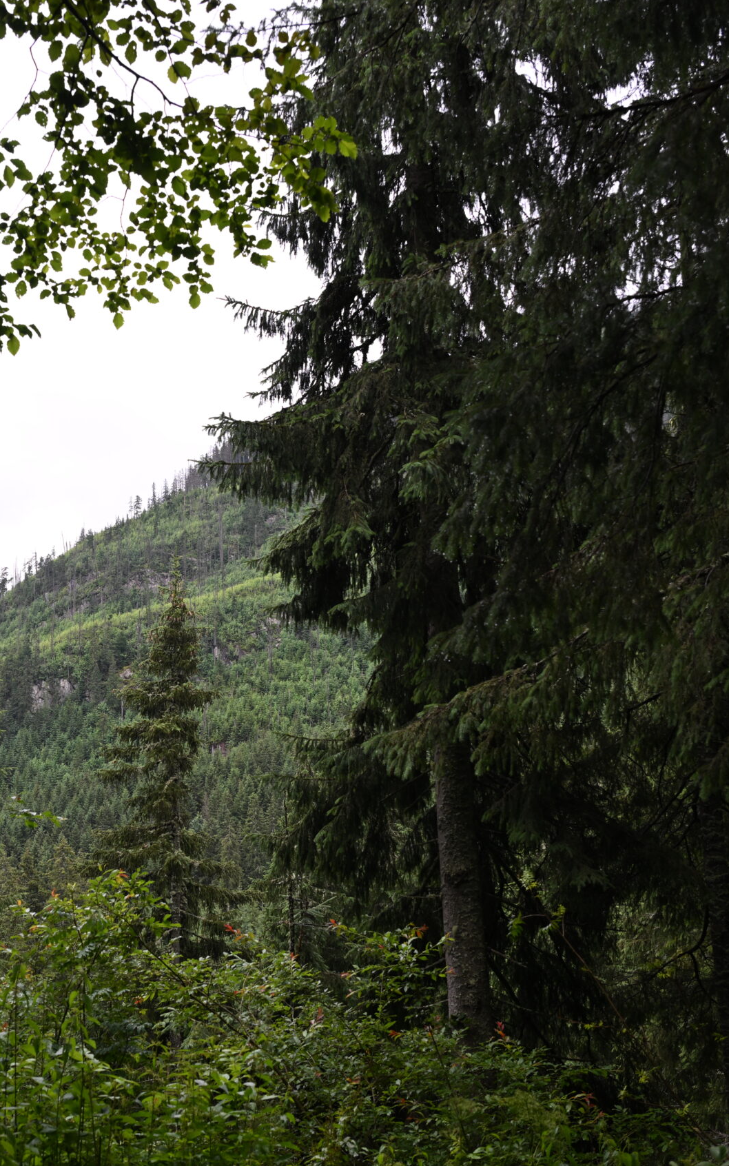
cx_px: 164
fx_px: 1176
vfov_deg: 52.7
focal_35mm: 37
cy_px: 581
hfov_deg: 33.6
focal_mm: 24
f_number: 4
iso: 100
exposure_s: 1/50
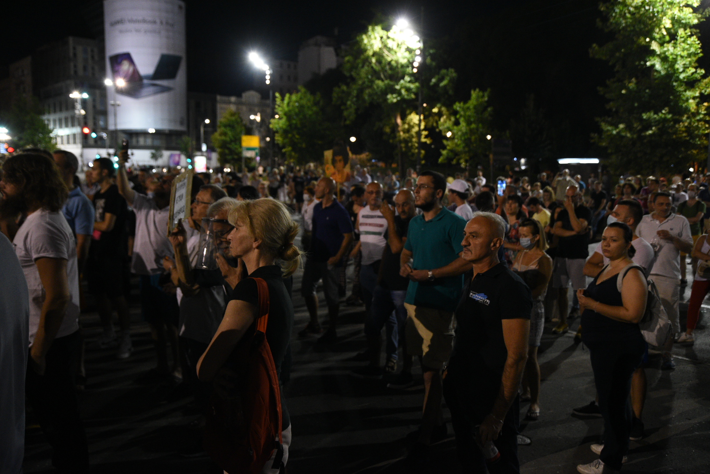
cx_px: 355
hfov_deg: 54.4
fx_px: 690
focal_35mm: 35
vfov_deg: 37.9
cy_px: 237
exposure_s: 1/60
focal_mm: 35
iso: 3200
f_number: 4
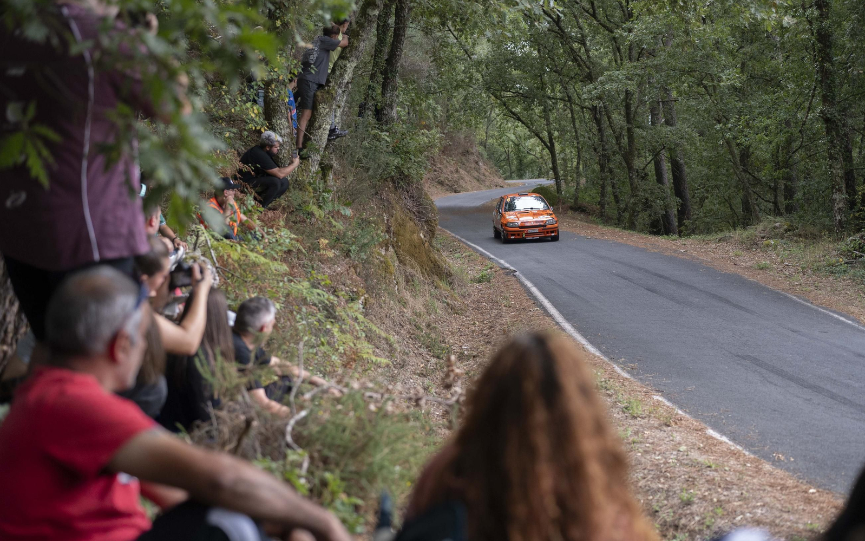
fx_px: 1202
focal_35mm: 51
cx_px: 432
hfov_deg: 39.6
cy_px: 259
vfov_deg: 25.3
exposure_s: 1/1600
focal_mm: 50
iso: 1600
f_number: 2.5
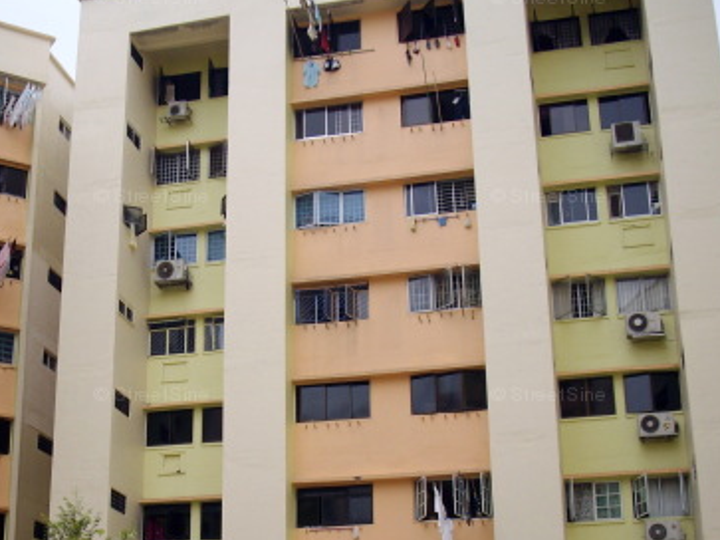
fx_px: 1164
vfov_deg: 25.8
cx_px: 242
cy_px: 397
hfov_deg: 34.1
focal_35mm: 56
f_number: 5.6
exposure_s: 1/200
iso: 80
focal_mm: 6.2
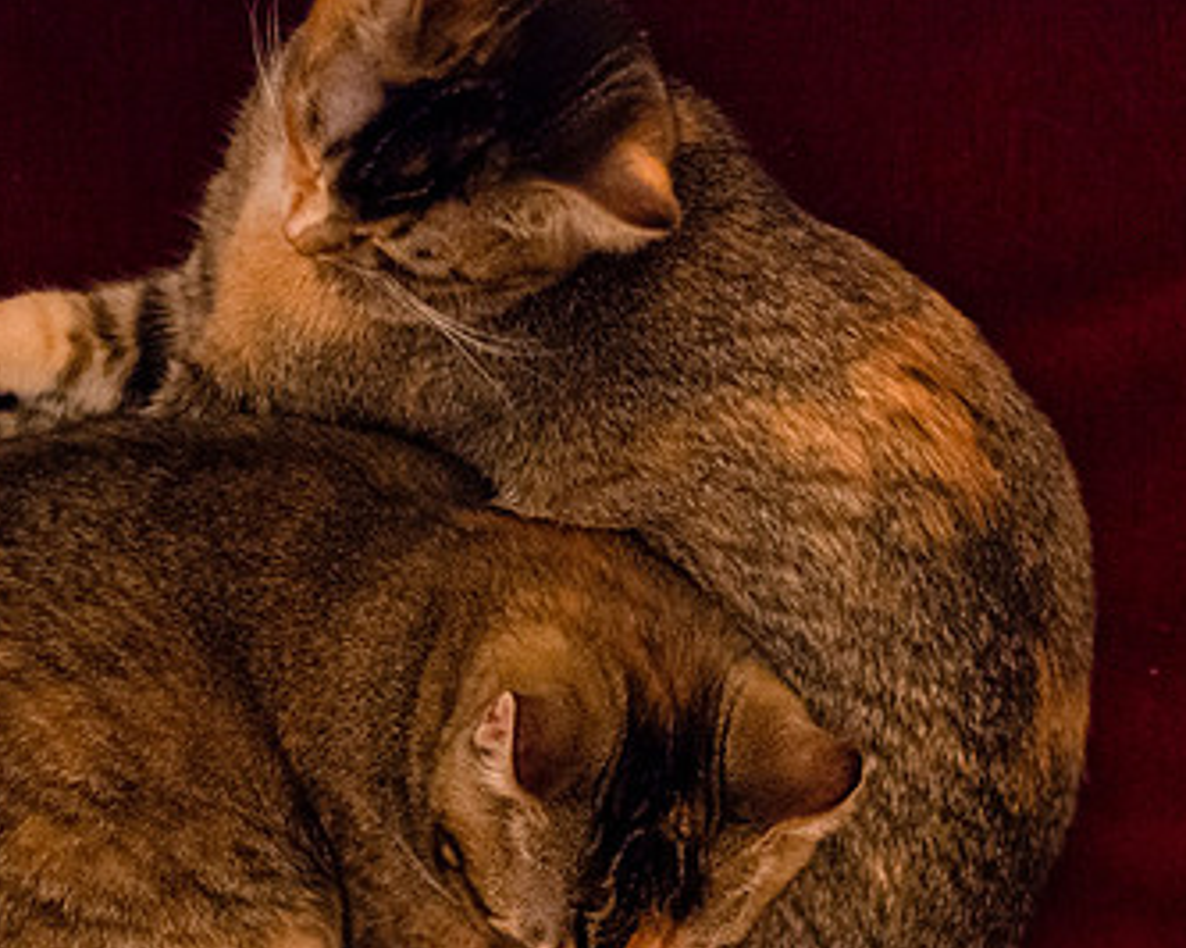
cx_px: 210
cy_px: 376
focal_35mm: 131
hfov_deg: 14.6
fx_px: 4596
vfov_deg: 11.8
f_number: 1.4
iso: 2000
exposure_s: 1/60
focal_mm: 50
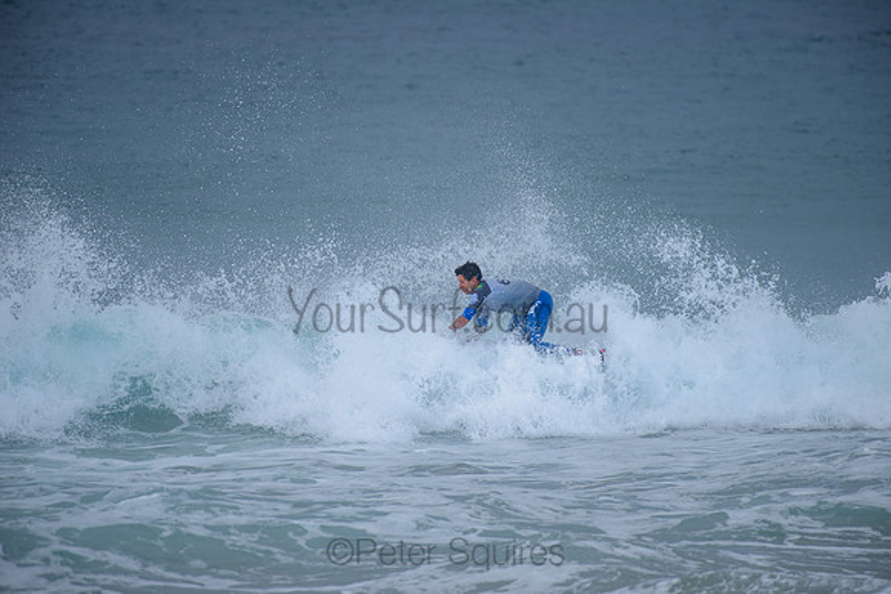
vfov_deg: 2.8
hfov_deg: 4.1
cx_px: 446
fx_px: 12377
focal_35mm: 500
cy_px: 297
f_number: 5.6
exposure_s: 1/800
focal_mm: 500
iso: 180
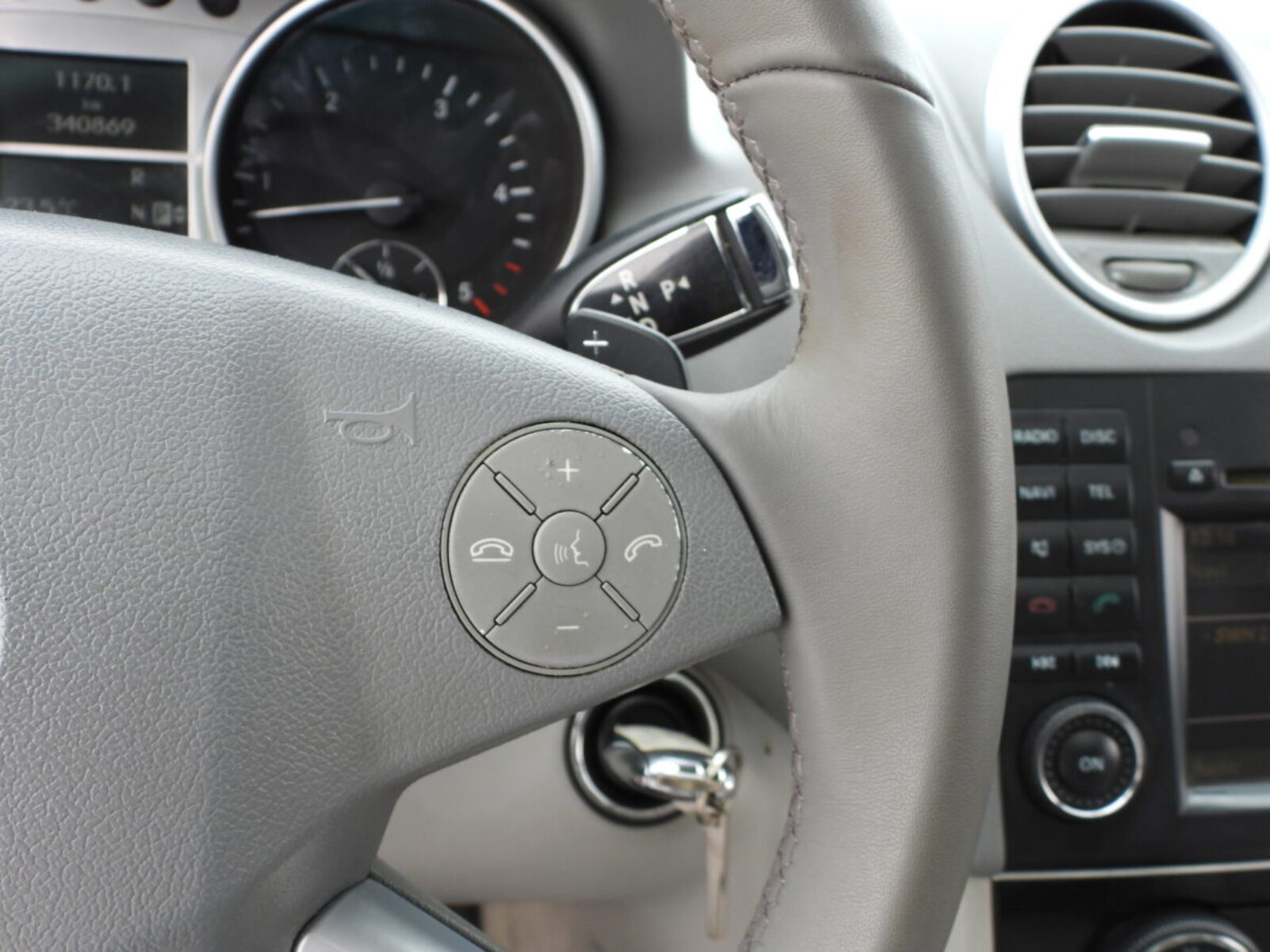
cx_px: 635
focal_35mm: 35
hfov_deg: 52.6
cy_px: 476
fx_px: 1284
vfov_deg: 40.7
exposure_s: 1/100
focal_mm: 6.3
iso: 100
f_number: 3.2
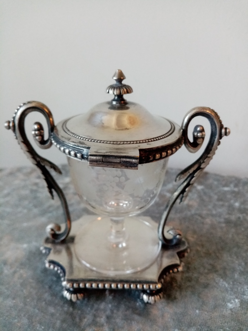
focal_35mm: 26
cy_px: 166
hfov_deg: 53.1
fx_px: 248
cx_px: 124
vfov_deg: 67.3
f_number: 1.8
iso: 439
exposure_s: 1/33.3
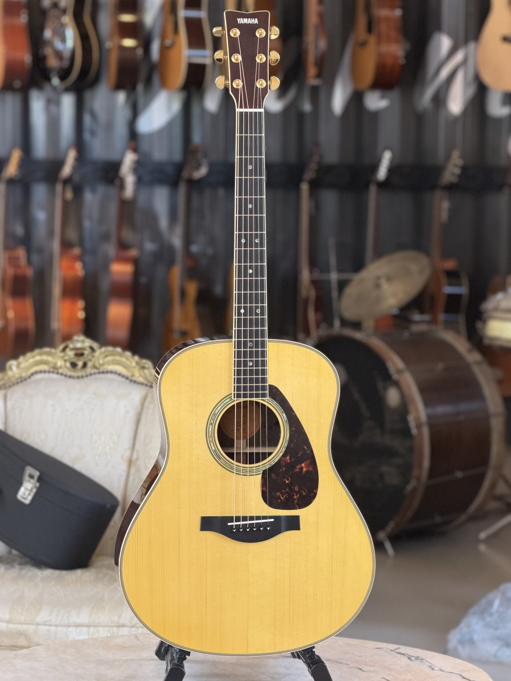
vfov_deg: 19.6
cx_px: 256
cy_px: 340
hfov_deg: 14.8
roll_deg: -1.4
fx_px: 1968
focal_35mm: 100
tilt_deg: -6.5
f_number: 2.8
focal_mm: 16.89
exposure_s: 1/121
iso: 200
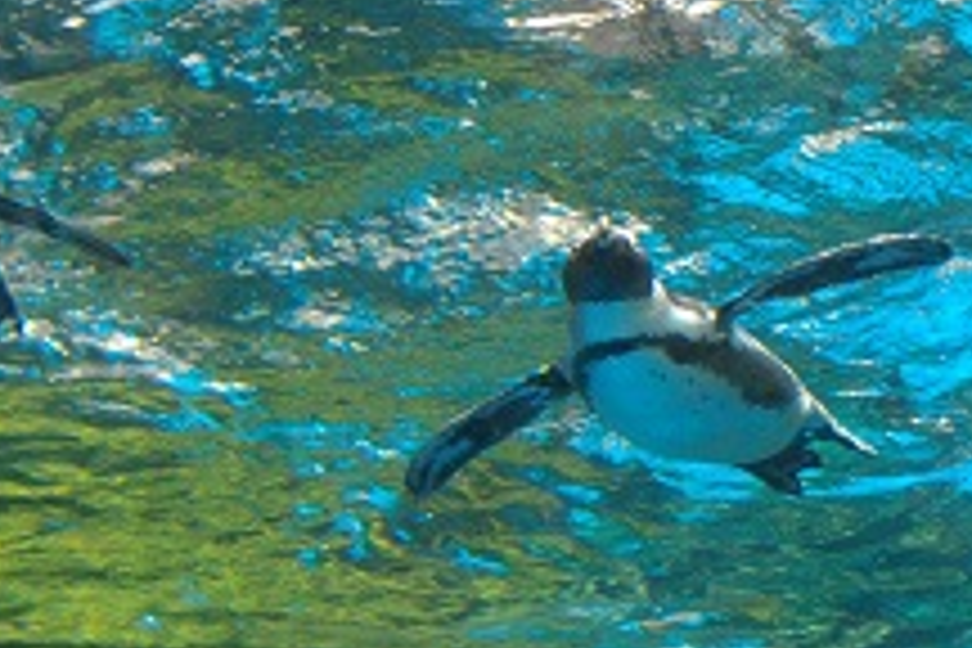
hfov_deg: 17.6
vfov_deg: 11.8
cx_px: 686
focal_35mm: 116
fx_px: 3132
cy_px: 360
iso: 200
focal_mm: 11
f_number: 4.1
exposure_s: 1/125
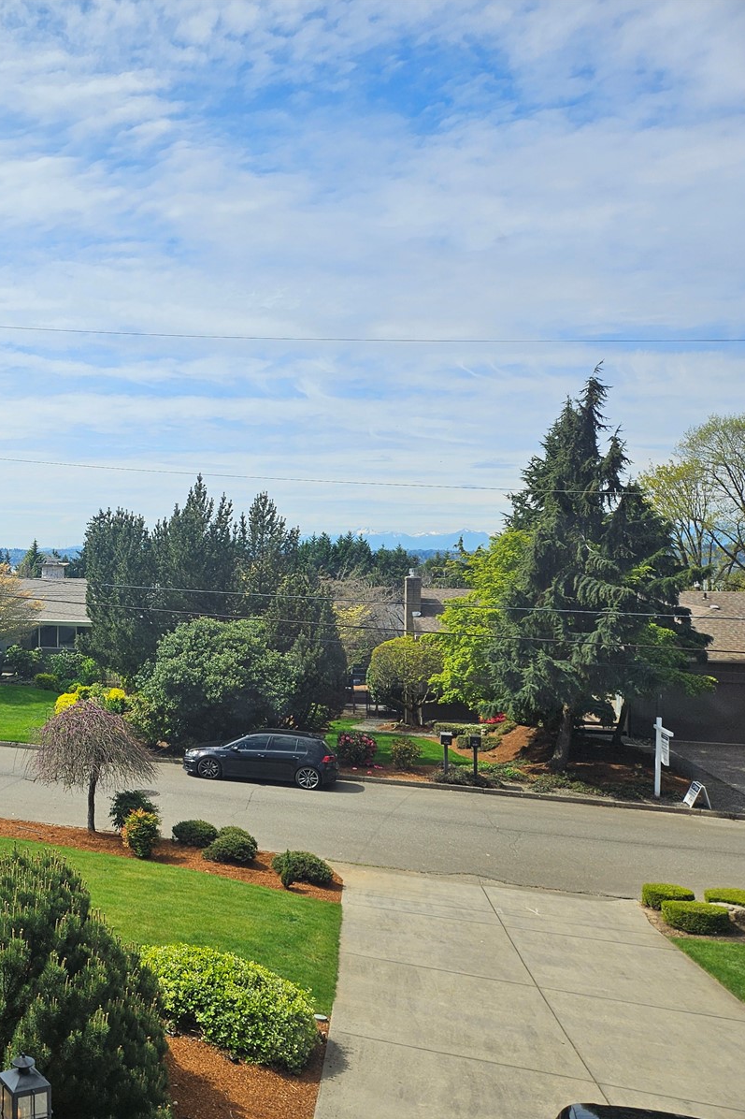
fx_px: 994
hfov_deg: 37.0
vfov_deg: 58.7
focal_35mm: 32
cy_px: 559
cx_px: 7
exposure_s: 1/1576
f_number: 1.8
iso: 25
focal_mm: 5.4
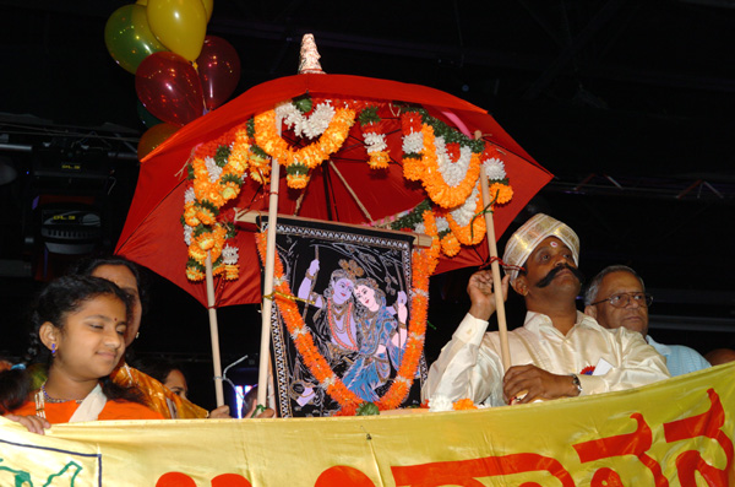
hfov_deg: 35.1
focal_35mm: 57
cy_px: 244
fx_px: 1161
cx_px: 368
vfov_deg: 23.7
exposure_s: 1/200
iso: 400
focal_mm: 38
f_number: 5
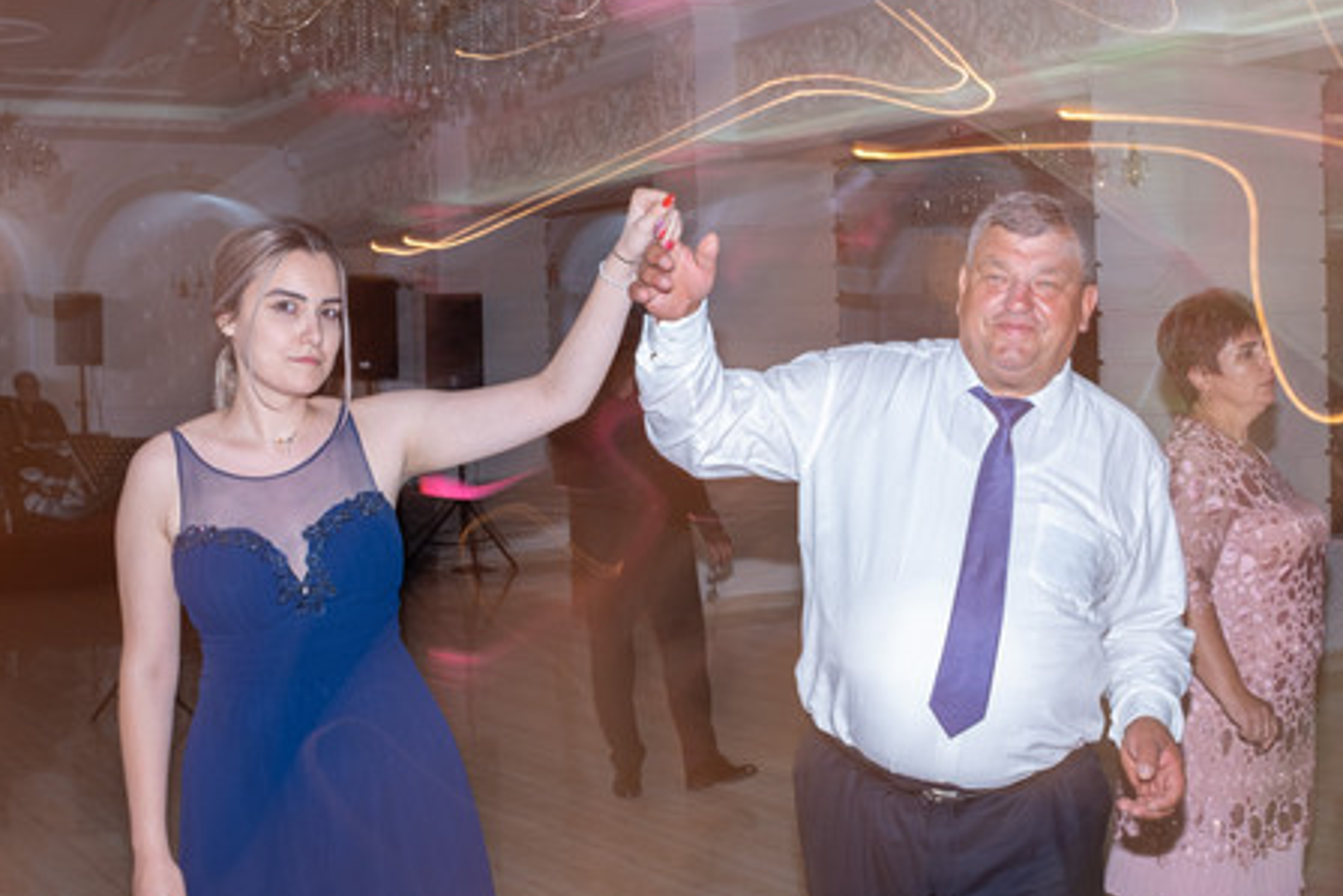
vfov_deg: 27.0
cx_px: 719
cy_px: 454
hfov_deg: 39.6
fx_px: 1866
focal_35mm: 50
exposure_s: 1/2
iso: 200
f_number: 7.1
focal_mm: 23
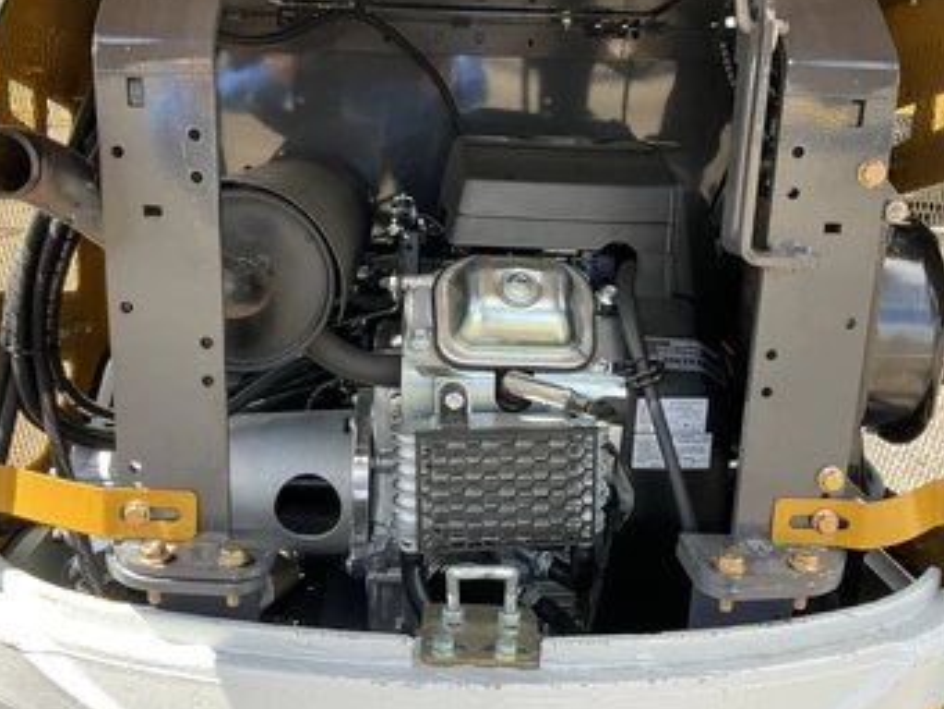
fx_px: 928
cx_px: 437
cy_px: 307
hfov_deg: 53.9
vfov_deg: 41.7
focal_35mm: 34
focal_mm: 3
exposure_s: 1/180
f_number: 1.8
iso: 25
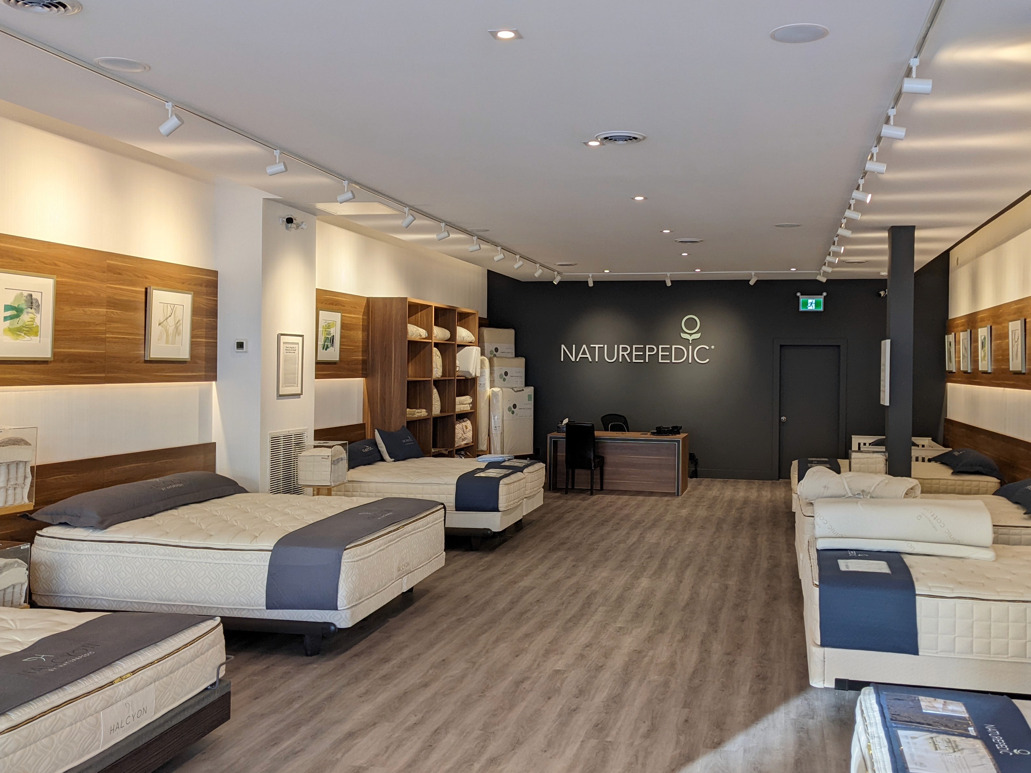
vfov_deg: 41.8
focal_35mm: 34
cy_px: 378
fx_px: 1013
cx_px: 574
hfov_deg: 53.8
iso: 51
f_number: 1.73
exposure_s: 1/60
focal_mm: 4.38
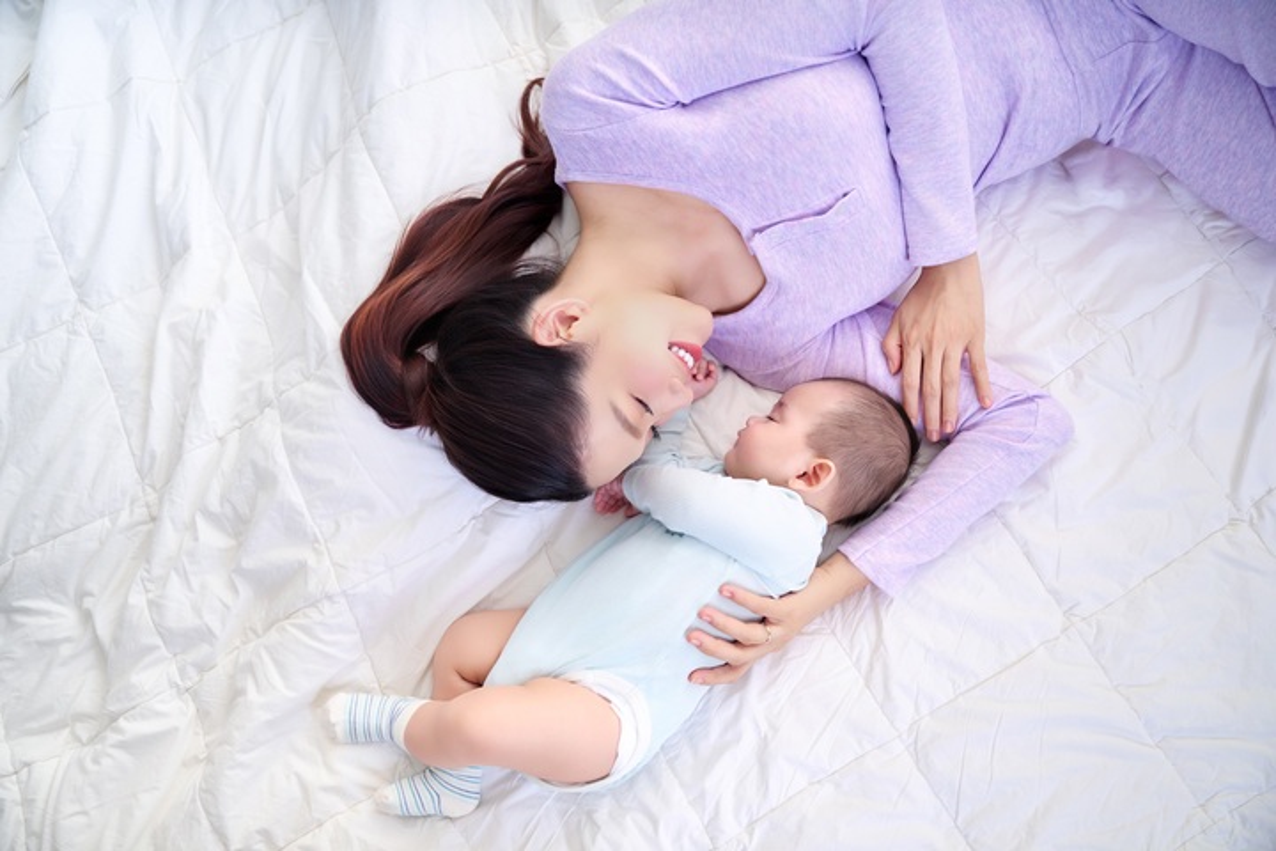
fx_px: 1187
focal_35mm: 34
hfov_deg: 56.5
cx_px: 638
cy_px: 426
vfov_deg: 39.4
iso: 100
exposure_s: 1/200
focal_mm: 33.5
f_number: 2.8
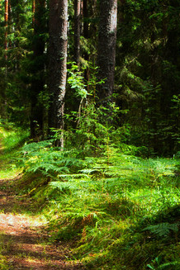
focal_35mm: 124
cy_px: 150
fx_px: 930
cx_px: -4
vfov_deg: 16.5
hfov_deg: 10.9
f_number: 8
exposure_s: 1/80
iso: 100
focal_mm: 30
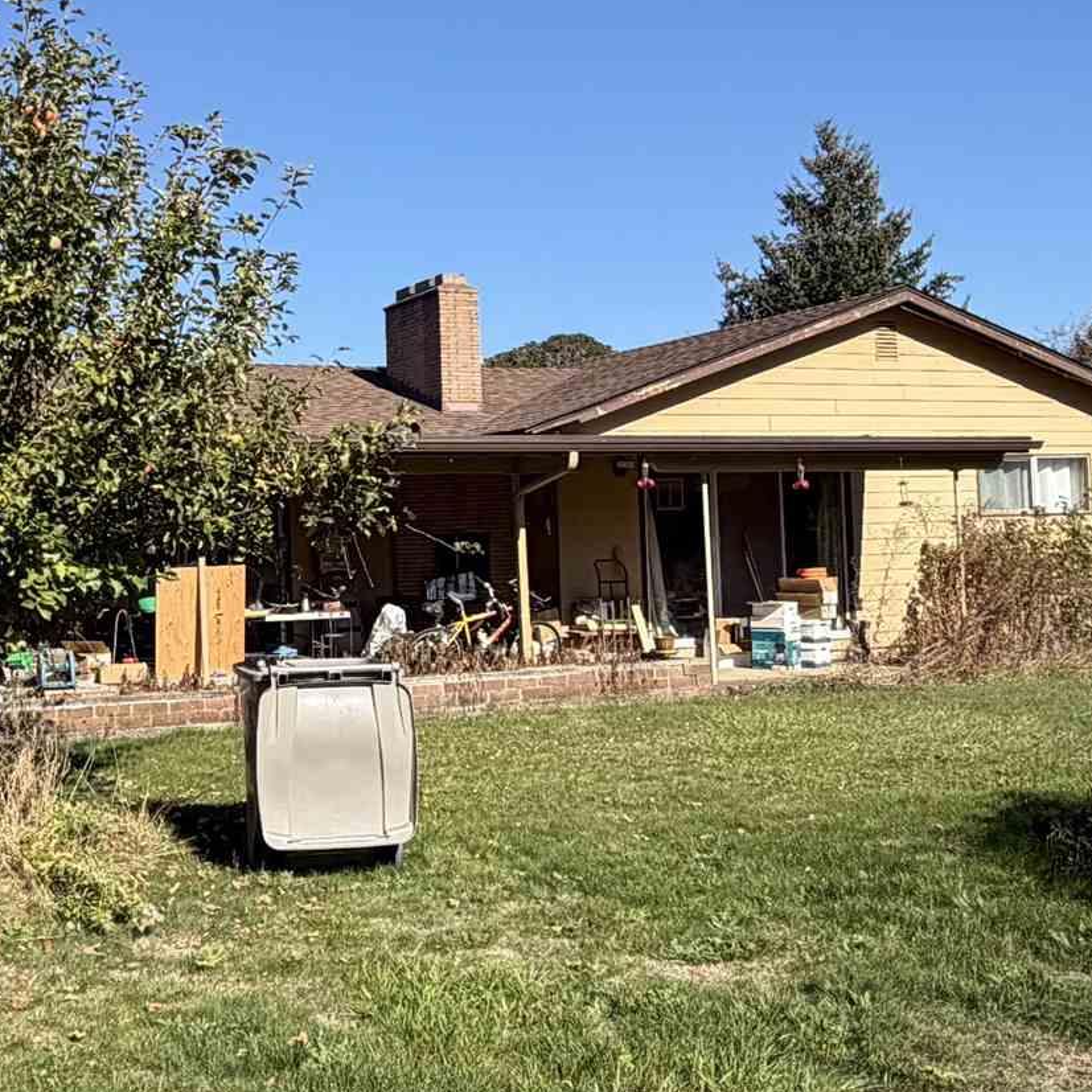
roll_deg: +2.2
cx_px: 308
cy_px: 494
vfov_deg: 36.8
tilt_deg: +3.0
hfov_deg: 36.2
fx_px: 1642
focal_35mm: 46
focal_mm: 2.22
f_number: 2.2
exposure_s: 1/770
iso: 25
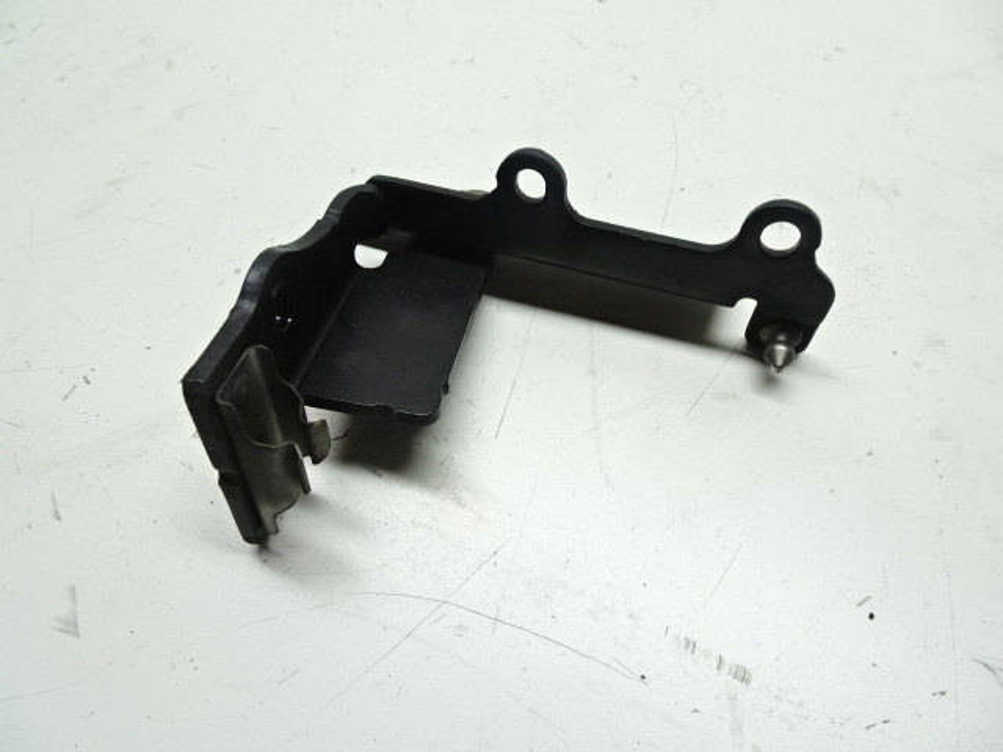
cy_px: 376
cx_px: 502
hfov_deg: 71.6
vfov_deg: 56.8
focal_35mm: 24
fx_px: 695
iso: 80
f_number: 3.5
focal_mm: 4.1
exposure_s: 1/40
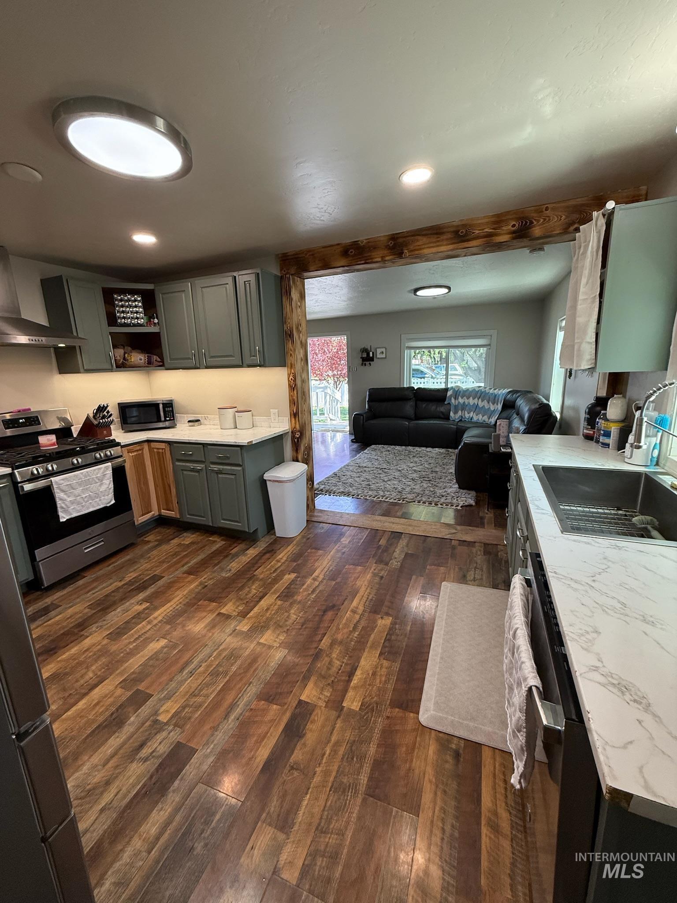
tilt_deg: -11.6
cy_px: 452
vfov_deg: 102.1
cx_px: 338
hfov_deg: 85.7
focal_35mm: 14
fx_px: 365
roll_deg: +1.2
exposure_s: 1/120
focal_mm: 2.22
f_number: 2.2
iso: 250
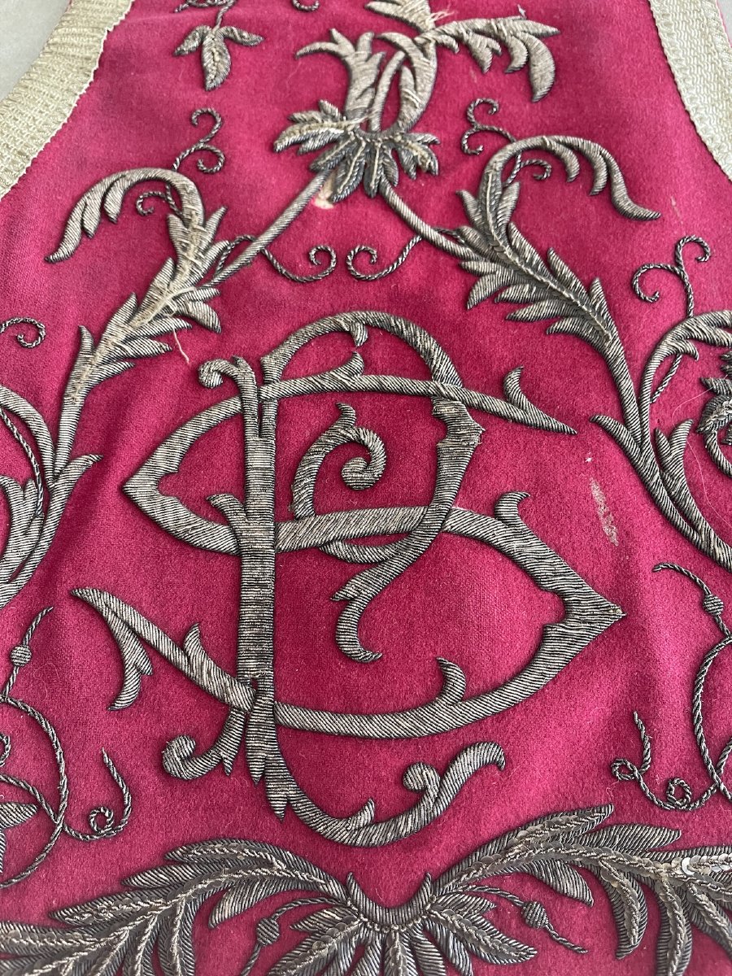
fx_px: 705
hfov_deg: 54.9
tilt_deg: -71.9
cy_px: 488
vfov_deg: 69.4
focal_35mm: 25
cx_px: 366
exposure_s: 1/60
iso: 200
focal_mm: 5.1
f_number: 1.6
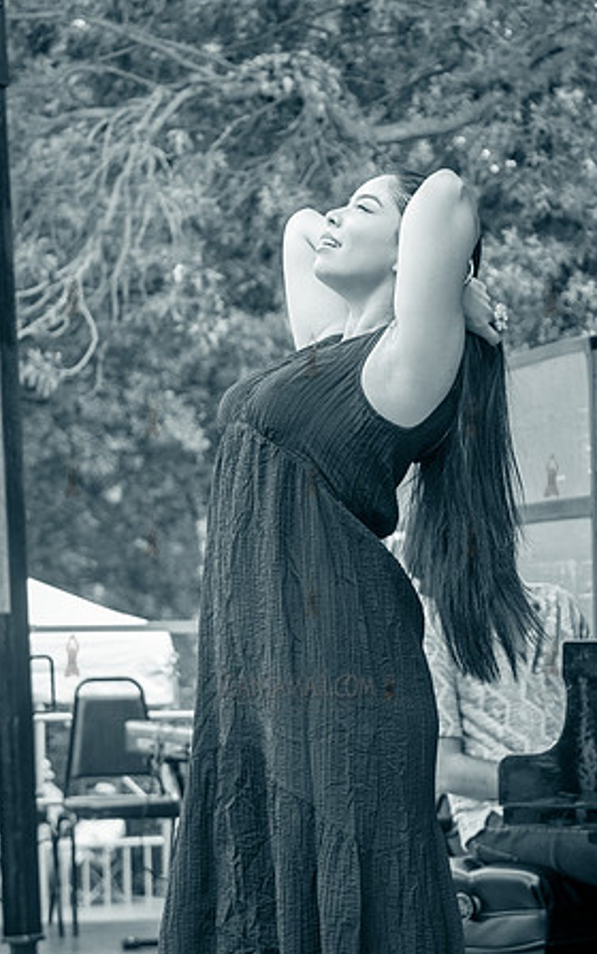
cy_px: 389
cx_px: 399
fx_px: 3301
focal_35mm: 127
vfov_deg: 16.4
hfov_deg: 10.3
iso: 1250
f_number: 4.5
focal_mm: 70
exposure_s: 1/400
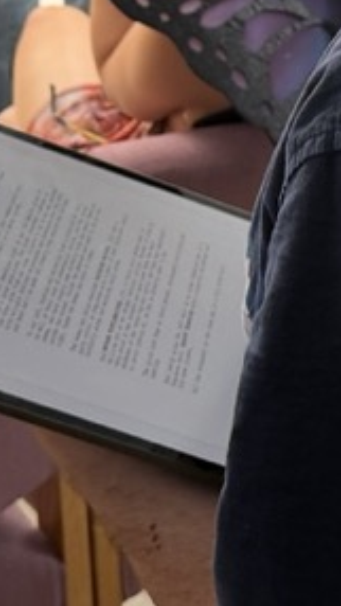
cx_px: 481
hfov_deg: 10.1
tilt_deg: -17.7
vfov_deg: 17.6
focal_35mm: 117
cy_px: -70
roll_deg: -1.9
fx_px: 1880
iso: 125
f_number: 1.78
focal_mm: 6.76
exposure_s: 1/121
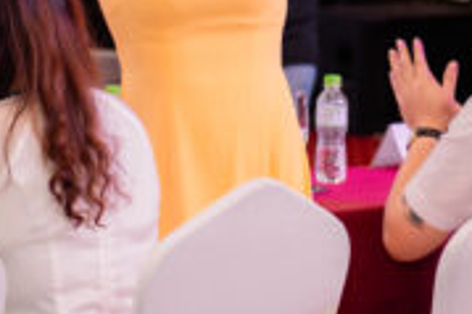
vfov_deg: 6.0
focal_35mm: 228
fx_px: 2987
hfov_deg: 9.0
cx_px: 227
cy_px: -37
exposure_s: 1/160
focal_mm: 68
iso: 1250
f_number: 3.2
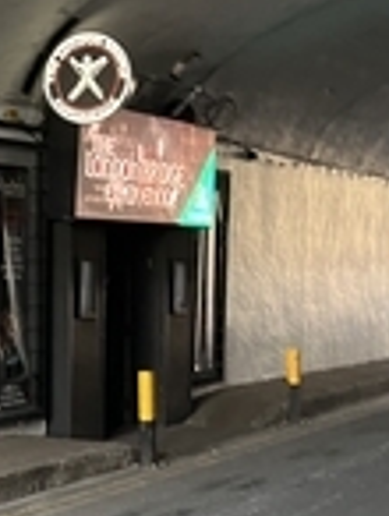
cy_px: 414
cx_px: -225
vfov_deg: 21.7
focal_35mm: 89
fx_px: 1330
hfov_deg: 15.2
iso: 160
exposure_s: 1/60
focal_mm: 5.1
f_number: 1.6
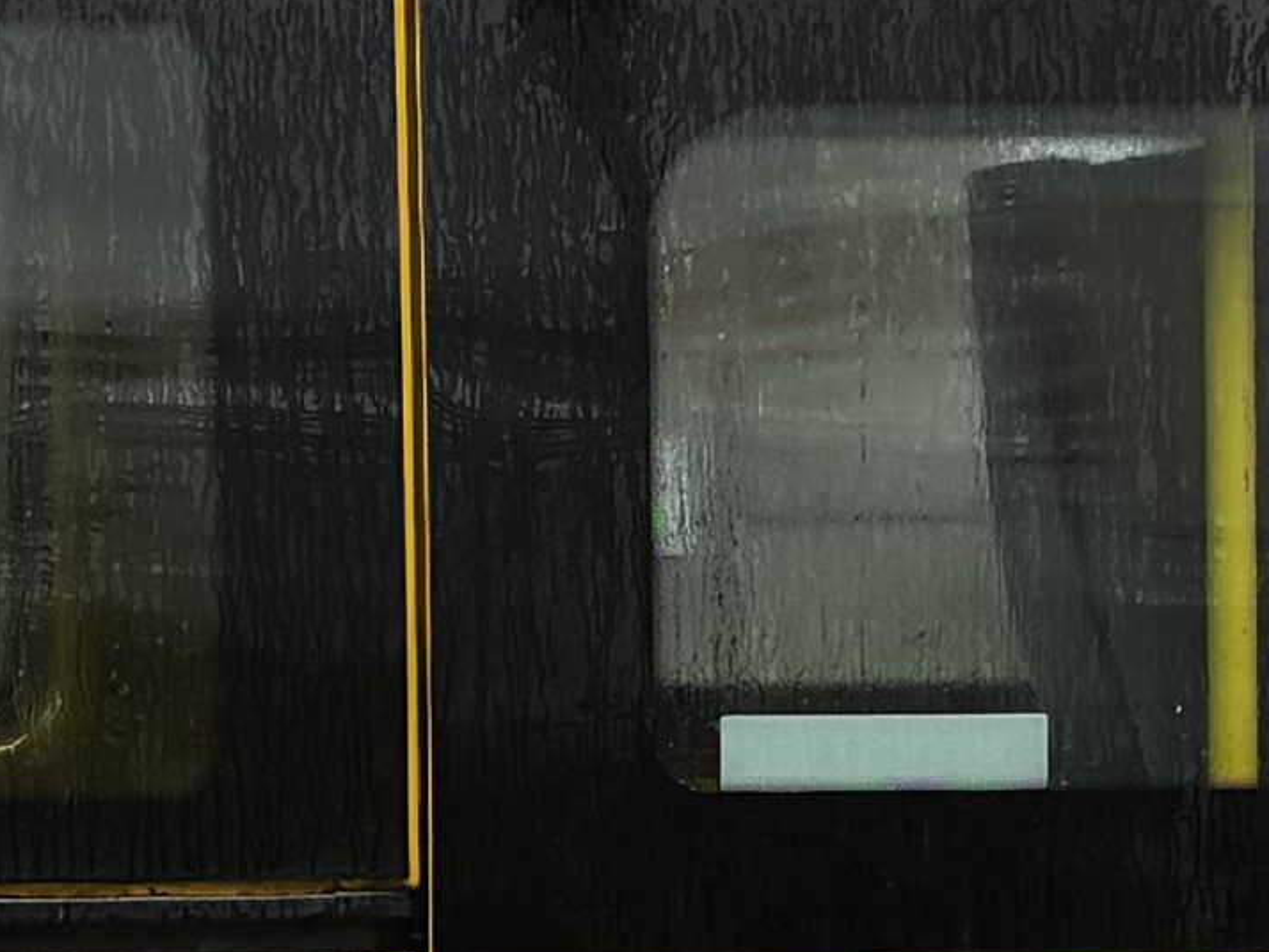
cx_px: 375
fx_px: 7628
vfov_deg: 7.1
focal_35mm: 208
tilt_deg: -6.2
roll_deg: +0.7
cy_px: 1170
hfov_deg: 9.5
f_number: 1.6
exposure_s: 1/219
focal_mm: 5.96
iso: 40
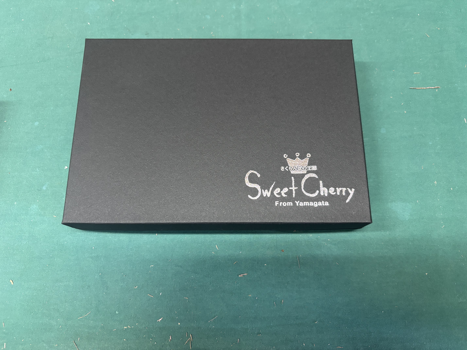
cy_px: 175
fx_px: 351
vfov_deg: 53.1
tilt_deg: -75.1
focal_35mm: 26
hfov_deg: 67.3
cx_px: 234
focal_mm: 5.96
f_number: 1.6
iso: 320
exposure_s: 1/60
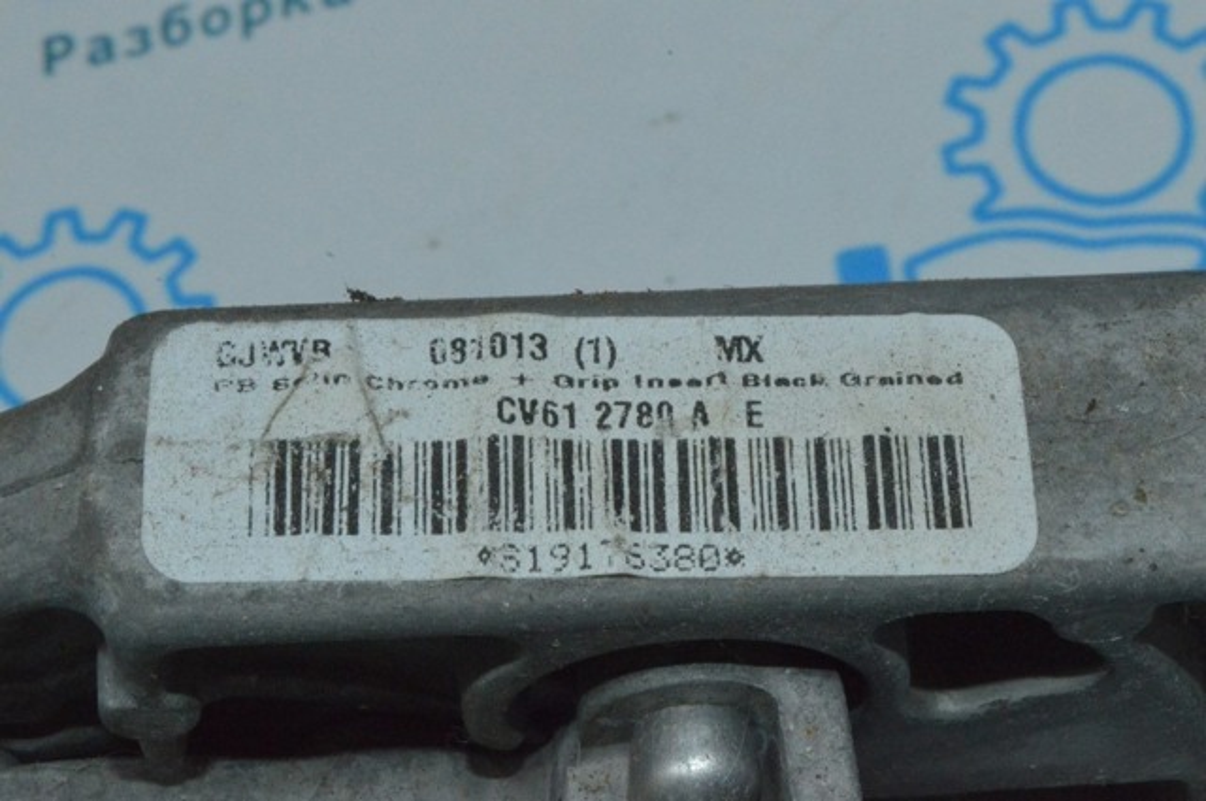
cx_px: 603
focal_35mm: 82
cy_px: 400
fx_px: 2760
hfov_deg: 24.6
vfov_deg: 16.5
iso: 5600
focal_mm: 55
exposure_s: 1/50
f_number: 36
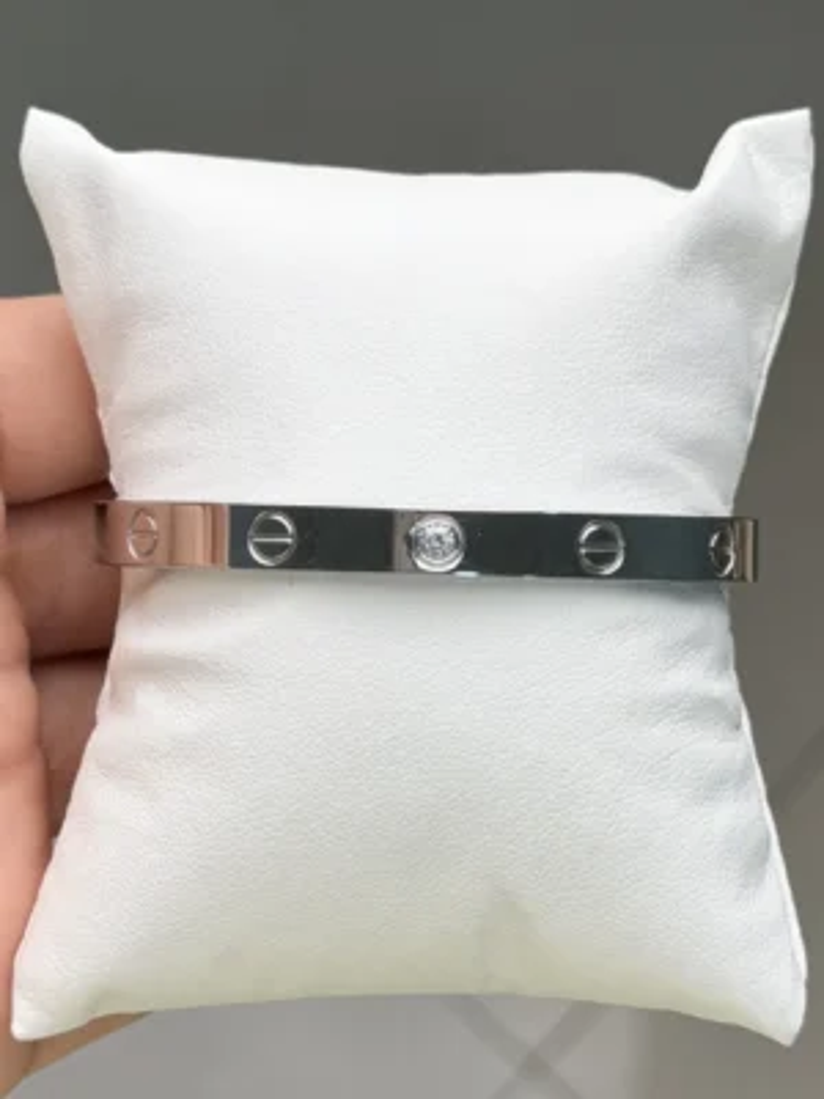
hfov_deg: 30.3
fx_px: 1523
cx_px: 412
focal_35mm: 48
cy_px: 550
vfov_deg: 39.7
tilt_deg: -75.6
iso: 64
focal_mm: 6.76
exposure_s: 1/786
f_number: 1.78
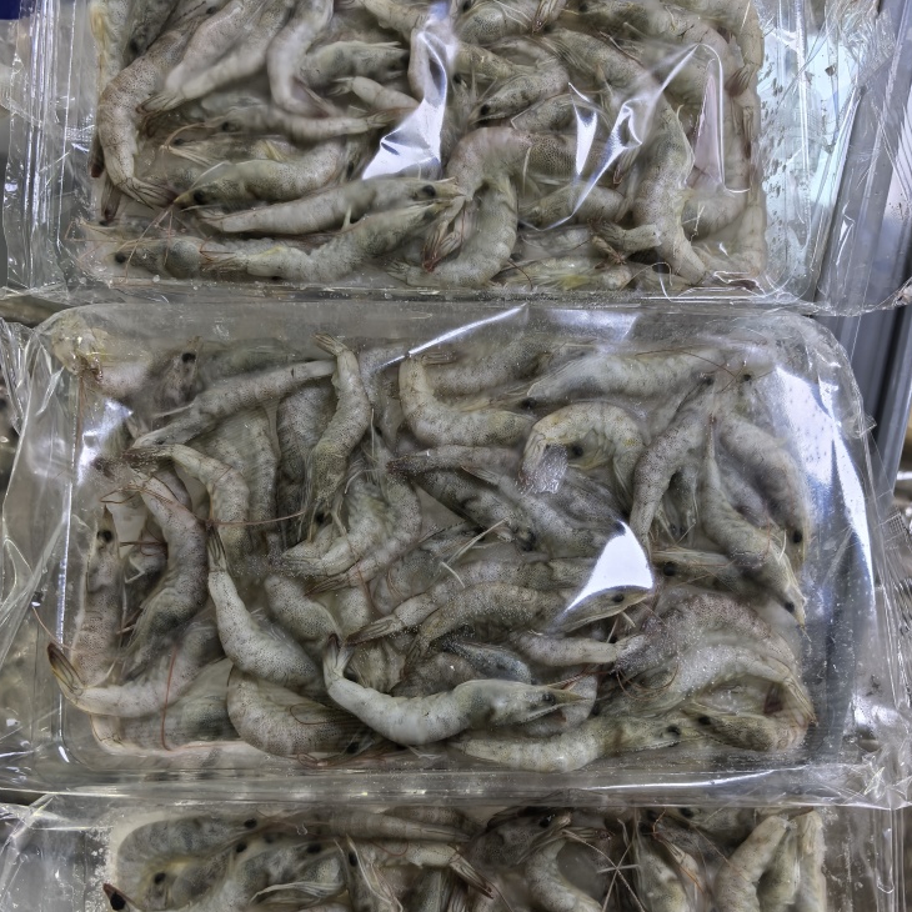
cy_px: 564
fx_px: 924
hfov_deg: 52.5
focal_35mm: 31
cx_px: 487
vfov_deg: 52.0
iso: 250
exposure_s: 1/100
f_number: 2
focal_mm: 6.98
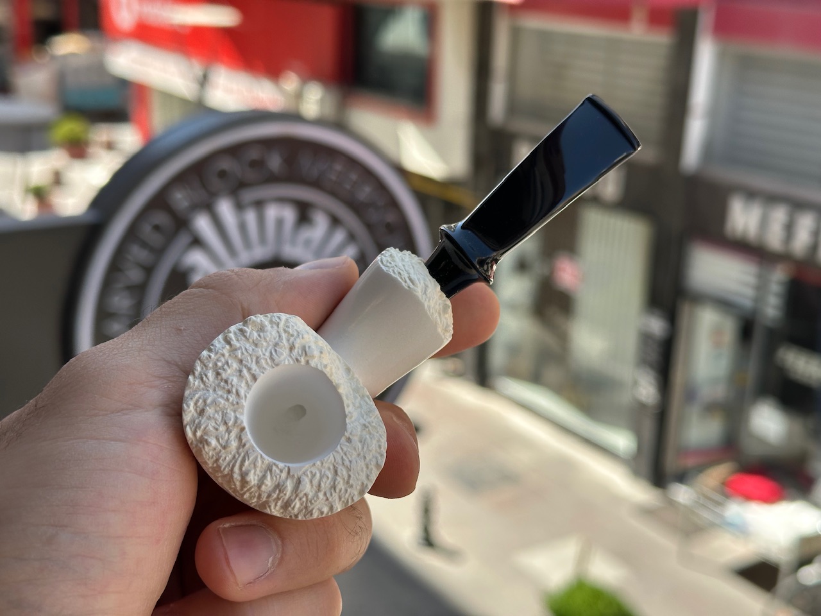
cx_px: 410
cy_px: 308
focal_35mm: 48
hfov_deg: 39.7
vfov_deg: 30.3
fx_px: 1138
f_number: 1.78
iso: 64
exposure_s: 1/1009
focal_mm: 6.86
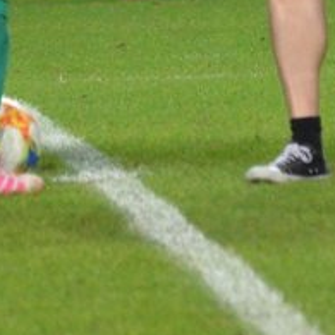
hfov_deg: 1.2
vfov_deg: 1.2
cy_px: -212
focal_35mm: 1411
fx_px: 15449
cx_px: 196
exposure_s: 1/500
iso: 2500
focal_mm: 180
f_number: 5
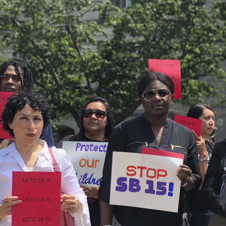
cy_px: 174
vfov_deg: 15.2
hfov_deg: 14.8
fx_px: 842
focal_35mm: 114
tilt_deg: +0.5
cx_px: 261
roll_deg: -2.5
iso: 16
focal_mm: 6
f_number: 2.4
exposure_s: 1/276
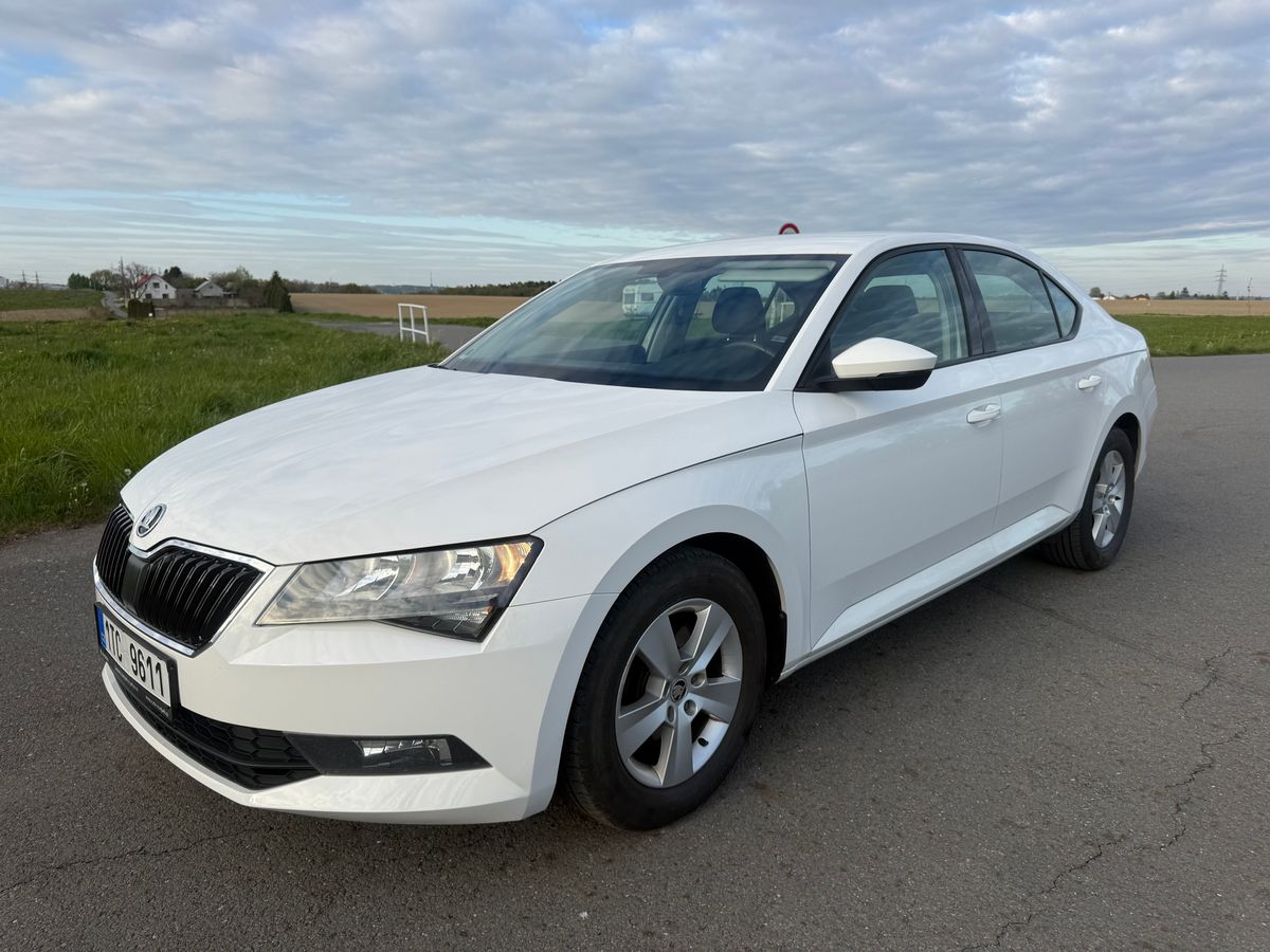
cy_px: 476
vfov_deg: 56.8
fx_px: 881
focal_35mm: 24
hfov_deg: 71.6
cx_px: 635
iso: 80
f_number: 1.78
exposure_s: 1/2110
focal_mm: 6.76
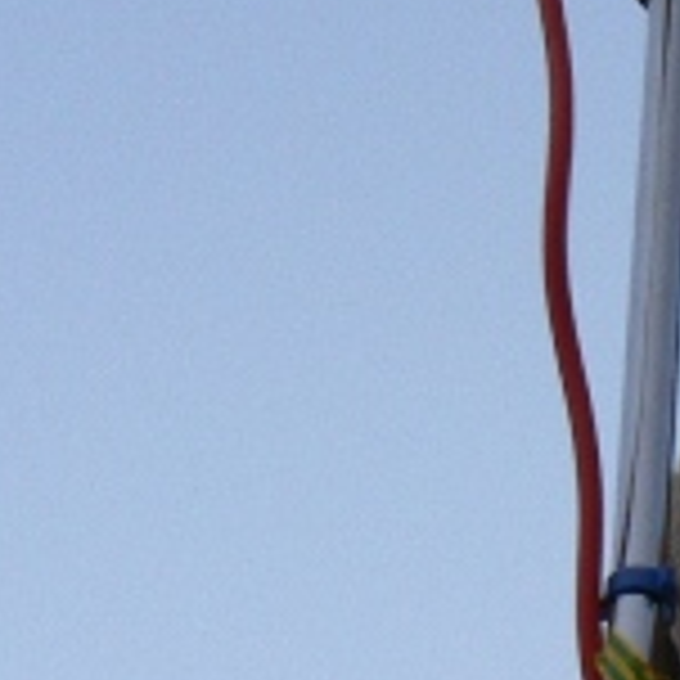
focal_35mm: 314
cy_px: -203
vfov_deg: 5.5
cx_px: 1173
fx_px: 6979
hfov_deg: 5.5
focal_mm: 15.8
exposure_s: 1/250
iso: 80
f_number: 5.6
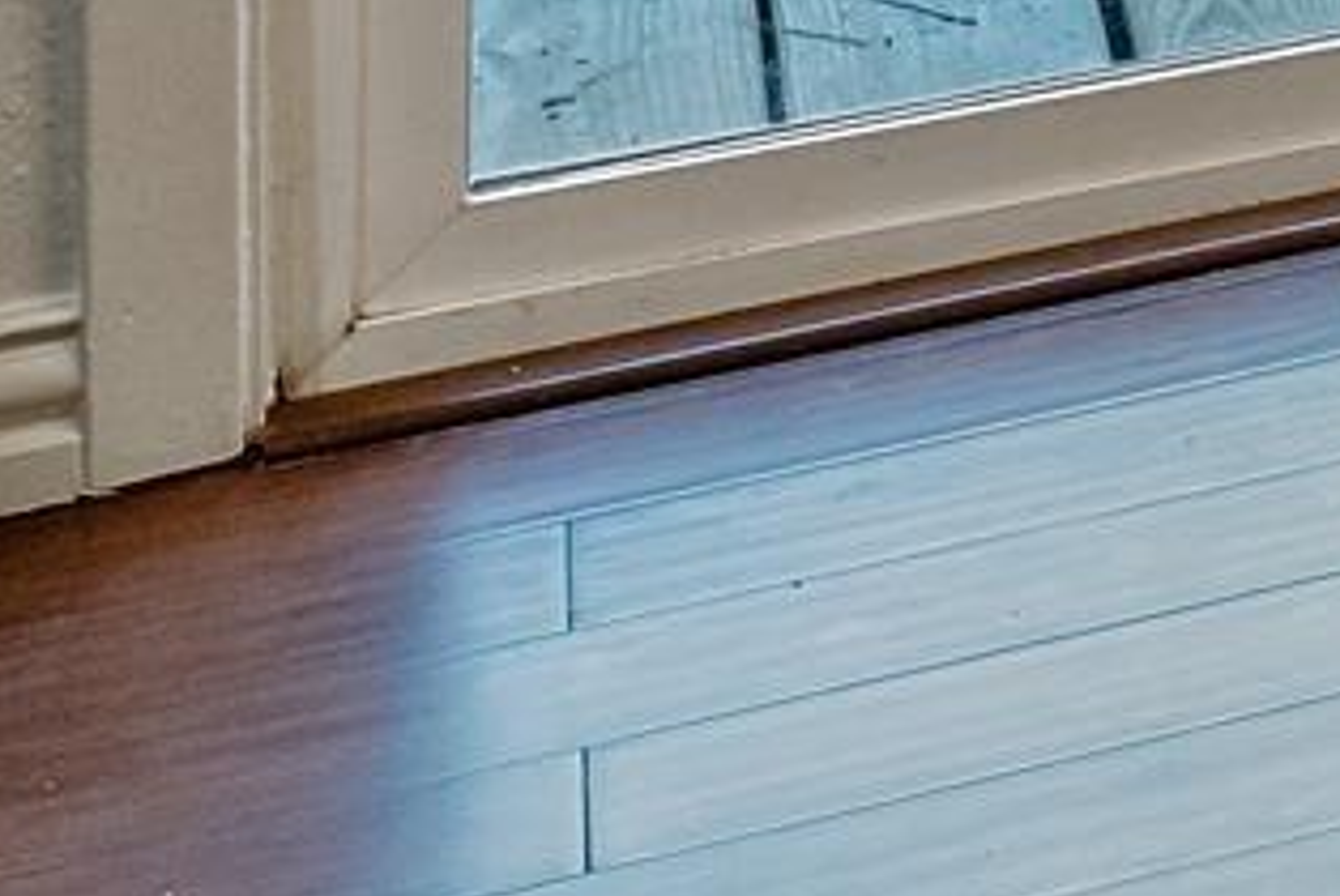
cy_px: -2221
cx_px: 5228
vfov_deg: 7.0
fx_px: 6222
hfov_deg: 8.0
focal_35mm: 167
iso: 800
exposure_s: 1/13
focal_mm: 21
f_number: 8
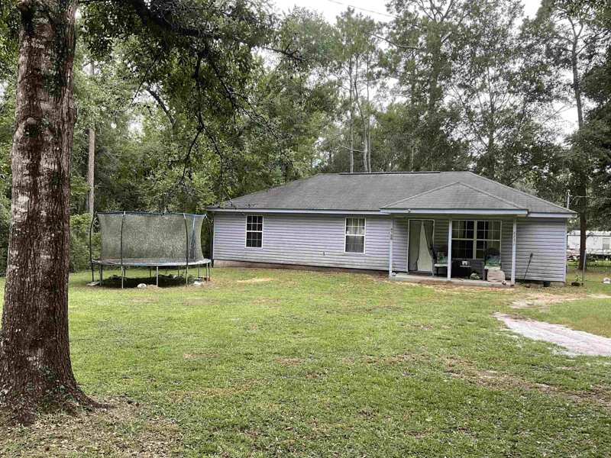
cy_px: 229
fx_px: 512
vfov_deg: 48.2
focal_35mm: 29
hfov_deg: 61.7
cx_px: 306
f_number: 1.8
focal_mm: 3
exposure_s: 1/131
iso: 16
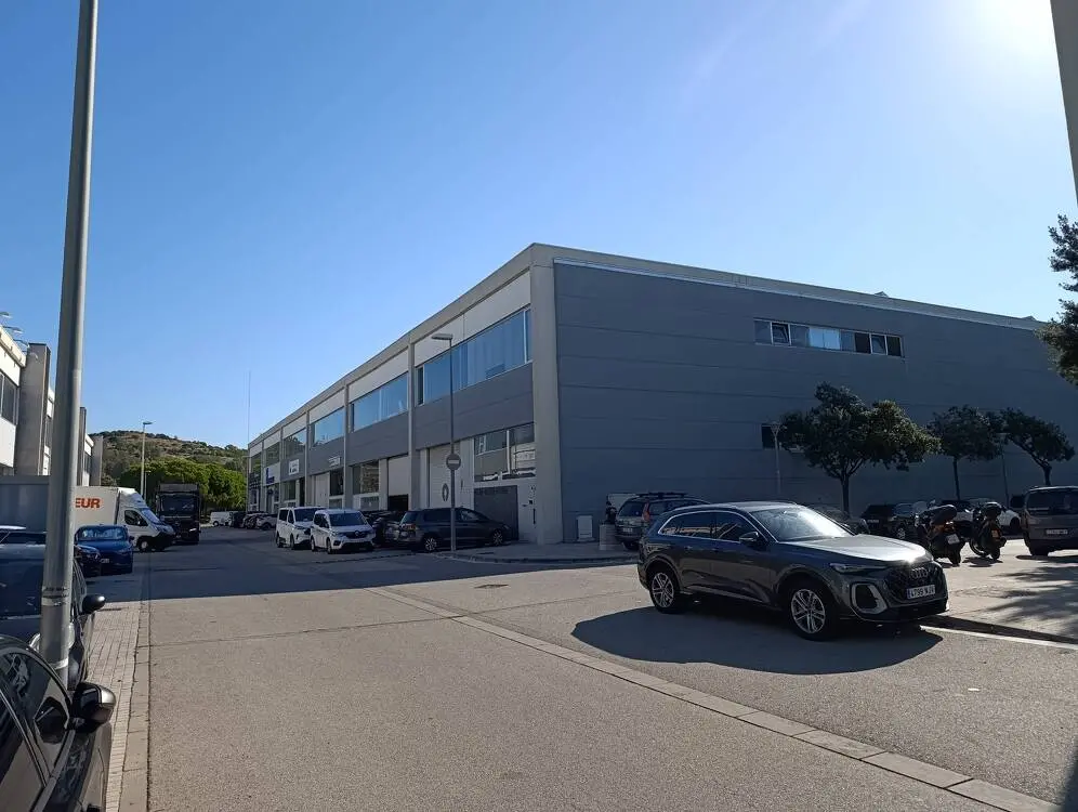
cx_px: 539
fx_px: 717
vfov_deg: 59.0
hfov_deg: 73.8
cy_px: 406
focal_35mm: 23
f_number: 1.7
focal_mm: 6.11
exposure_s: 1/560
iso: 50
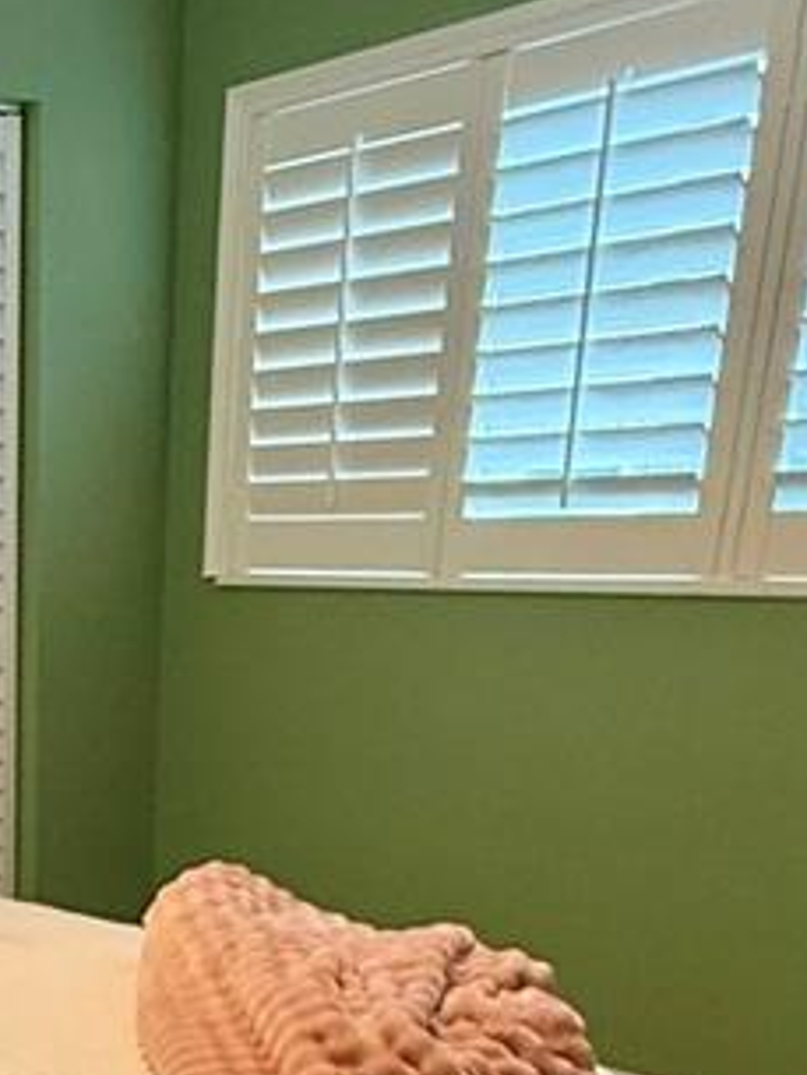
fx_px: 1708
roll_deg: +2.5
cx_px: -222
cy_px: 1212
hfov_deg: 23.7
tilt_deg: -23.2
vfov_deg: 30.8
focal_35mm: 55
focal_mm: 2.22
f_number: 2.2
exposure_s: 1/60
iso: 400
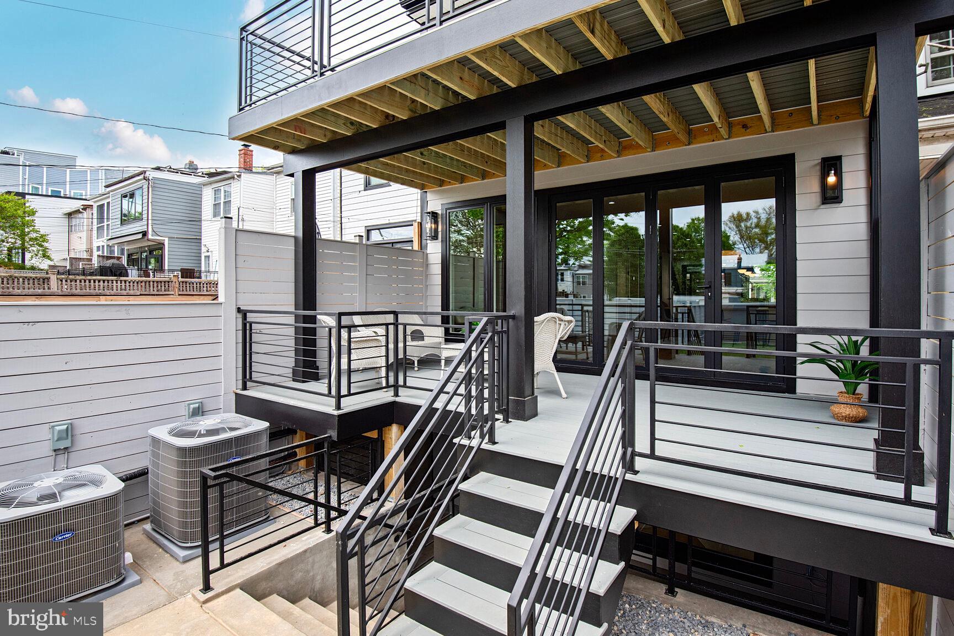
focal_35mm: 16
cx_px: 477
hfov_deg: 96.7
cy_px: 318
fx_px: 424
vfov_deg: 73.7
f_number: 8
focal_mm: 16
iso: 400
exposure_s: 1/100
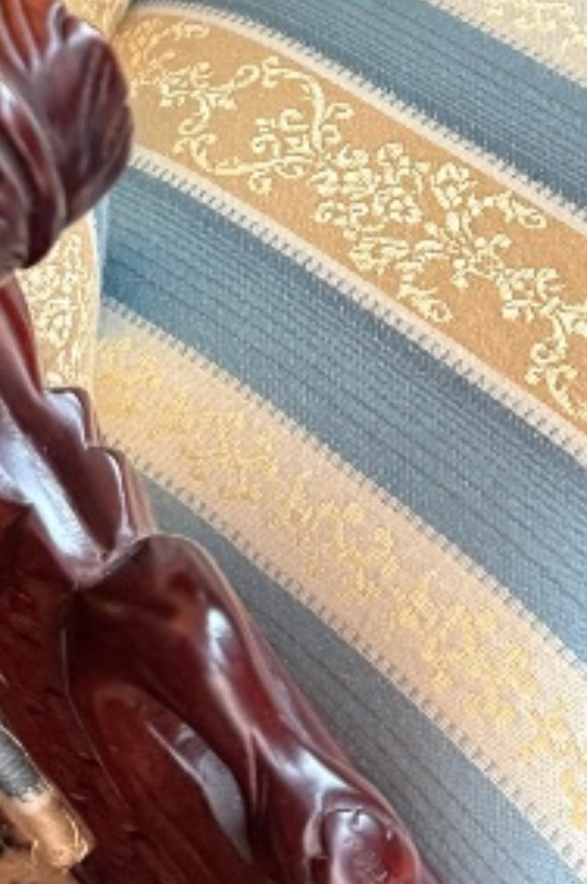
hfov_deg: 12.9
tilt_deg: -46.8
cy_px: 91
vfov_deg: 19.0
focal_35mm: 106
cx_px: 412
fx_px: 2599
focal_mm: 6.76
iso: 400
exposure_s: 1/50
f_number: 1.78
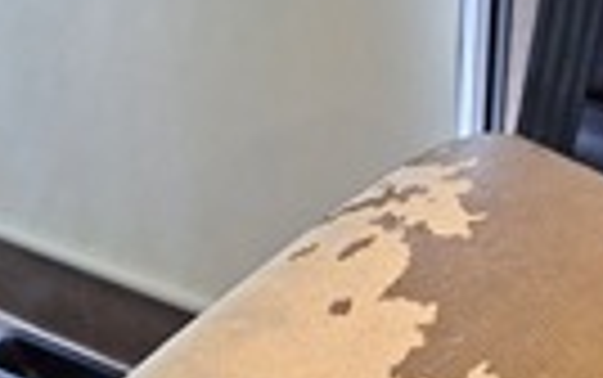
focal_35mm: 79
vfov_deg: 15.1
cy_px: 594
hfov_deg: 26.1
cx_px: 266
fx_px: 1299
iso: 250
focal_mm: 4.69
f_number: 1.8
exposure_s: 1/60
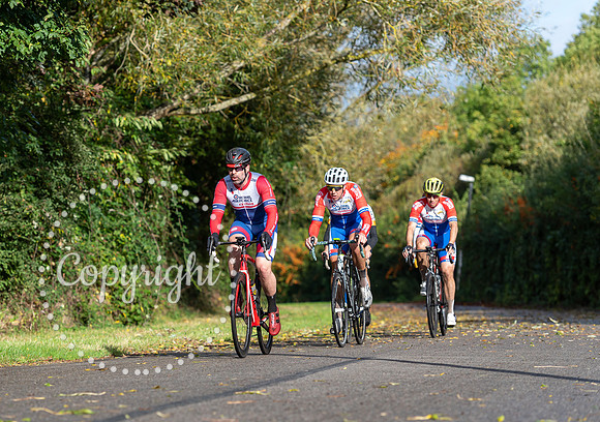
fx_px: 2620
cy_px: 242
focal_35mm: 155
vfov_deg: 9.2
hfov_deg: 13.1
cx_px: 237
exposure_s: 1/1600
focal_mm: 130
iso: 200
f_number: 3.5
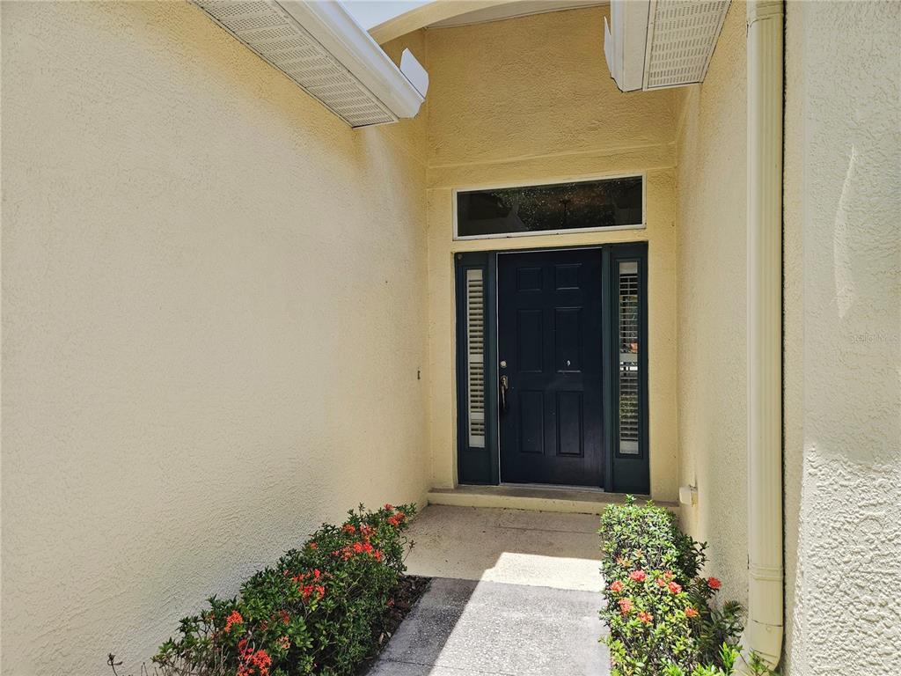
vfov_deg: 58.9
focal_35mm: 23
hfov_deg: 73.9
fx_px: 599
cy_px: 338
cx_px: 450
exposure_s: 1/1242
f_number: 1.8
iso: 40
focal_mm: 5.4
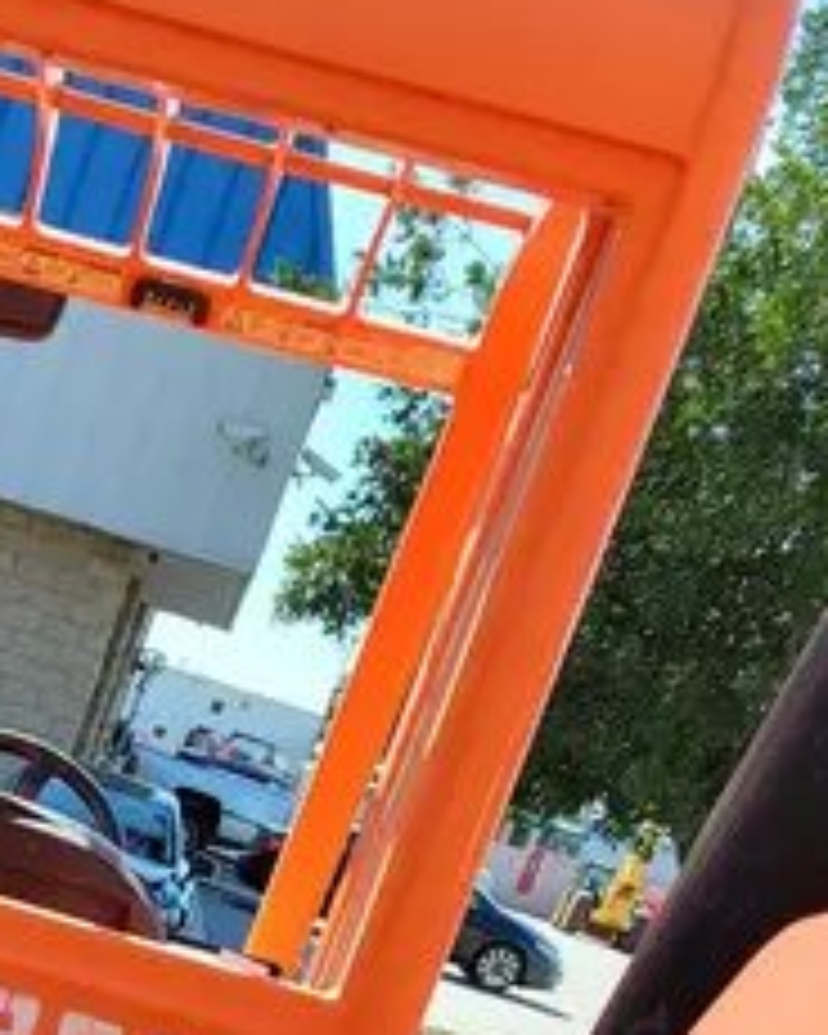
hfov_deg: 17.2
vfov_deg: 20.1
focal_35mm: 81
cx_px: -396
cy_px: 1586
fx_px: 2481
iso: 40
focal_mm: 5.4
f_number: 1.8
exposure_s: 1/601
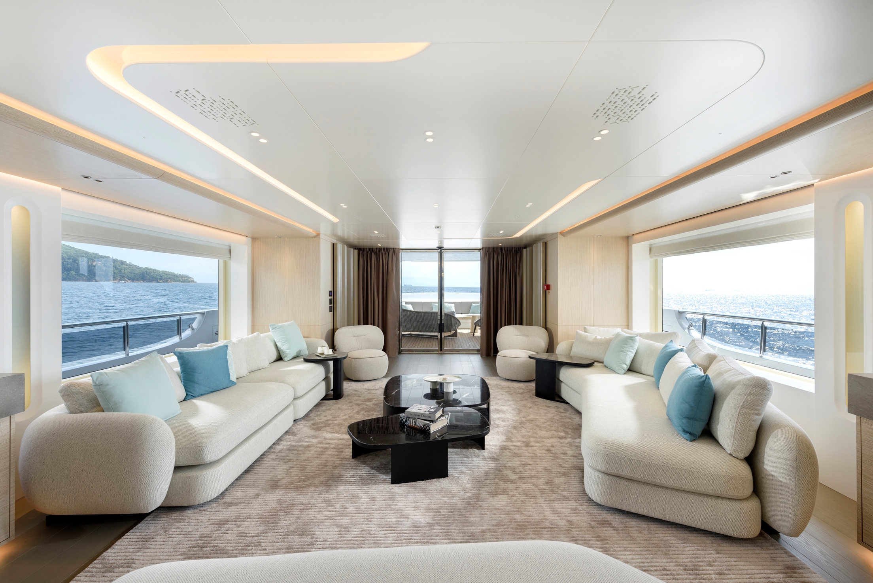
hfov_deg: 104.2
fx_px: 340
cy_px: 292
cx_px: 436
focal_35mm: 14
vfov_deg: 81.2
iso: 400
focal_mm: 14
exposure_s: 1/40
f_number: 11
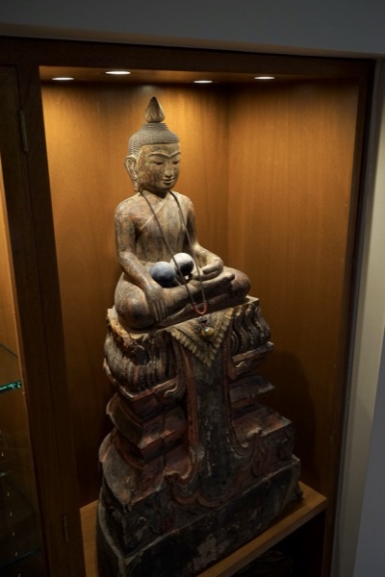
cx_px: 192
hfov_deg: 40.0
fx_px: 529
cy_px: 288
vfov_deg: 57.2
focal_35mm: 33
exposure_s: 1/100
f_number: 7.1
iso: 2000
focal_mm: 33
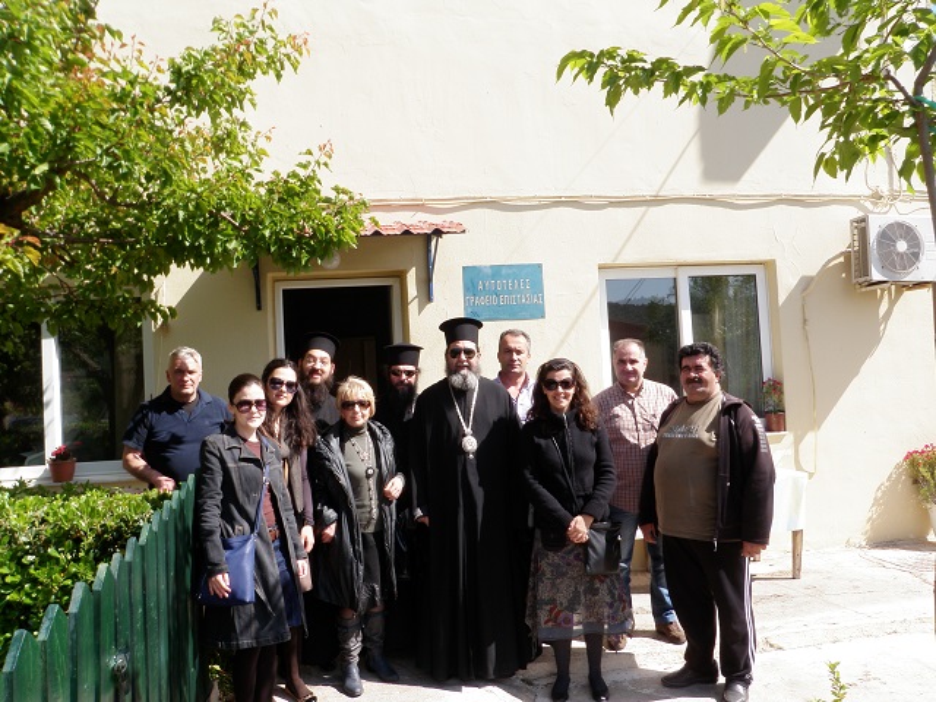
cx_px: 468
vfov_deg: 49.7
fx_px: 757
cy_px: 351
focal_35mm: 28
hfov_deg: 63.4
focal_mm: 5
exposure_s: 1/160
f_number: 5
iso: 50
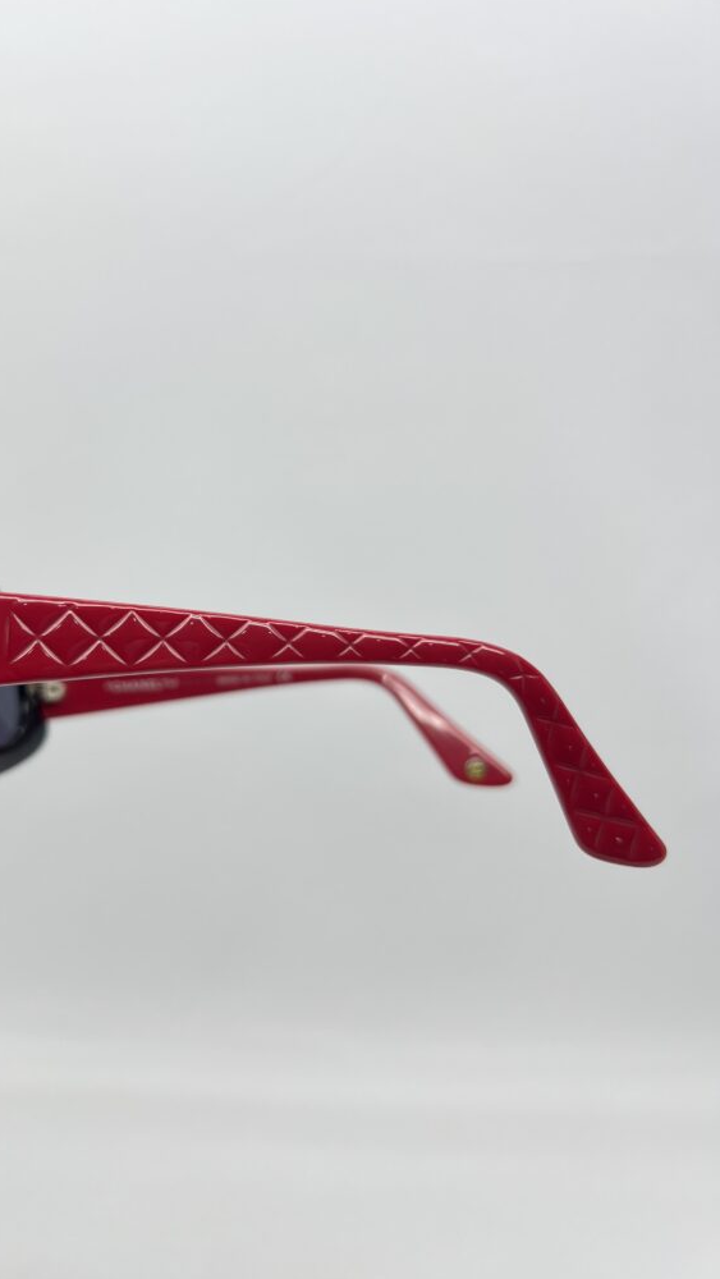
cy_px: 648
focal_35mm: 29
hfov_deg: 39.7
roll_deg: +0.0
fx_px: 984
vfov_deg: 66.1
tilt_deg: -14.4
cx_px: 231
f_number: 1.5
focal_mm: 5.7
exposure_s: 1/180
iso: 40
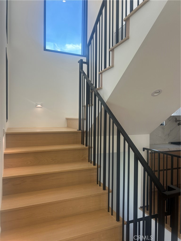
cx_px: 90
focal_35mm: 26
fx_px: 181
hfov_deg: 53.1
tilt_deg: -1.7
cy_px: 120
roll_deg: -0.8
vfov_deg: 67.3
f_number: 1.5
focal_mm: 5.7
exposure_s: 1/212
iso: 40
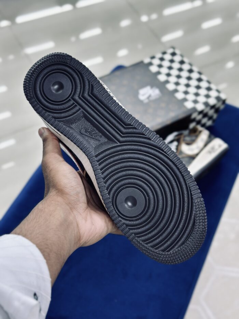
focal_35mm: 48
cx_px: 120
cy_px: 160
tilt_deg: -52.7
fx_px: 442
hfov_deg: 30.3
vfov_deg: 39.7
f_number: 1.78
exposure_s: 1/100
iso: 100
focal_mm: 6.86
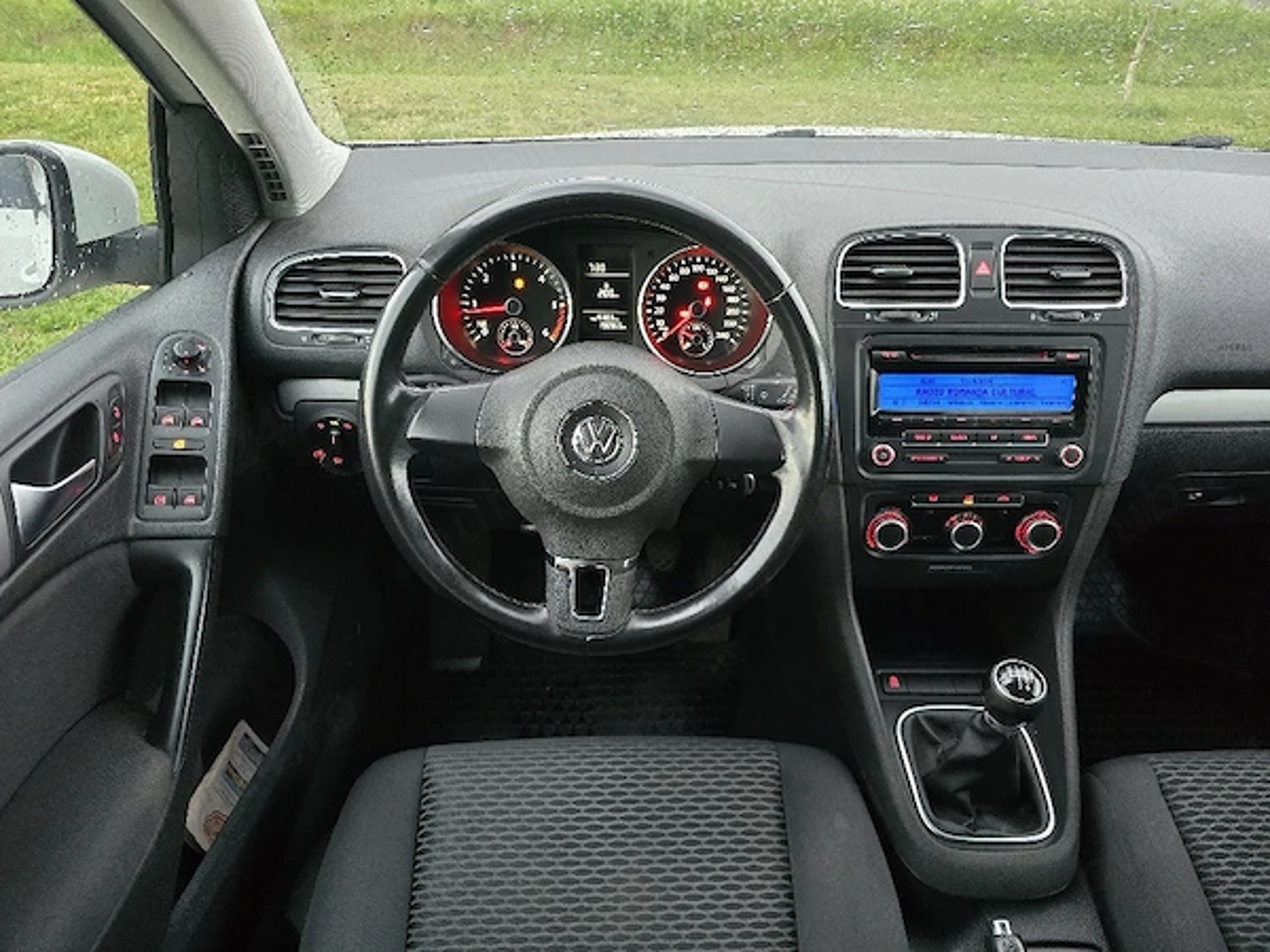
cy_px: 476
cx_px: 635
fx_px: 844
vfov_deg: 58.9
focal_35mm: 23
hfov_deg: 73.9
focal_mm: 6.3
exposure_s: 1/33.4
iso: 1600
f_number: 1.7
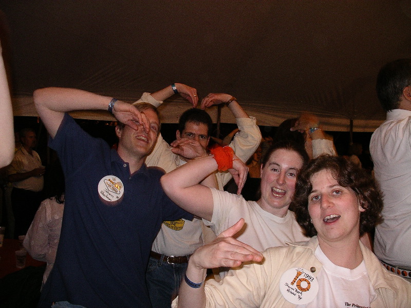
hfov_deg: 50.1
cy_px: 154
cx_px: 206
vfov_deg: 38.7
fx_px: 439
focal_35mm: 37
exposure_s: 1/40
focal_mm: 7.8
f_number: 2.8
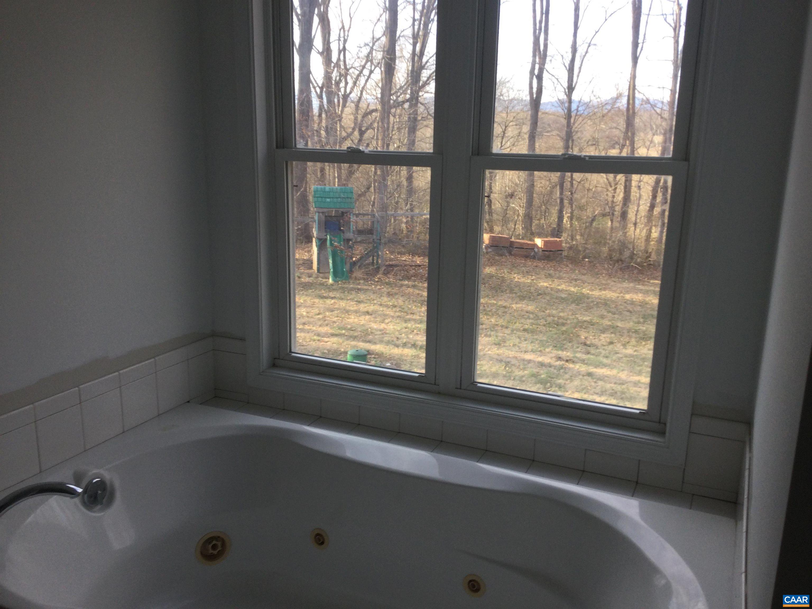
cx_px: 406
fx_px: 727
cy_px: 304
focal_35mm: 31
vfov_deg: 45.4
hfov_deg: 58.4
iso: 32
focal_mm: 3.3
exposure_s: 1/60
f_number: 2.4
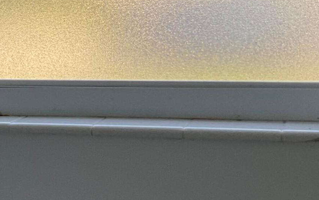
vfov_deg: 12.6
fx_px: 904
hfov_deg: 17.6
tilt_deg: -7.4
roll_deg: +5.0
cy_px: 112
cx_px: -186
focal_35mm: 104
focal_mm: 3
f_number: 1.8
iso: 25
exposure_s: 1/122
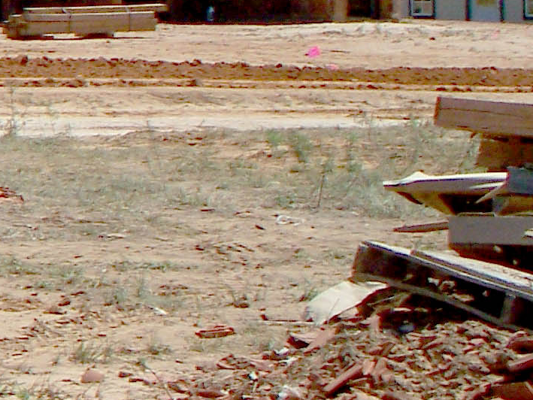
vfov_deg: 7.2
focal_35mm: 203
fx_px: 3126
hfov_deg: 8.5
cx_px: -928
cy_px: -147
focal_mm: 7.54
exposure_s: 1/800
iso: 64
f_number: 5
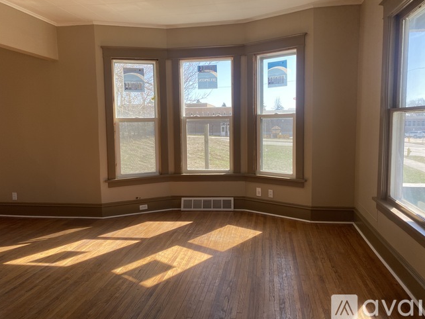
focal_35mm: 27
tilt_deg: -6.5
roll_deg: +0.7
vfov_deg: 51.4
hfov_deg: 65.3
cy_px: 156
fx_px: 332
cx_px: 217
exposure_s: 1/347
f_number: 1.8
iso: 32
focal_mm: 4.25
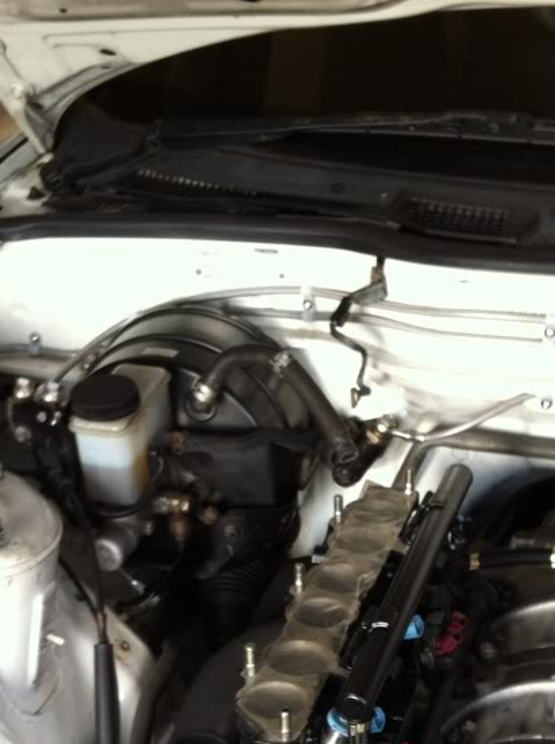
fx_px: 1394
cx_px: 319
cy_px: 645
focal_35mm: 65
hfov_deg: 22.5
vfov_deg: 28.9
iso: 80
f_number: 2.8
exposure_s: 1/24
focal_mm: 3.9
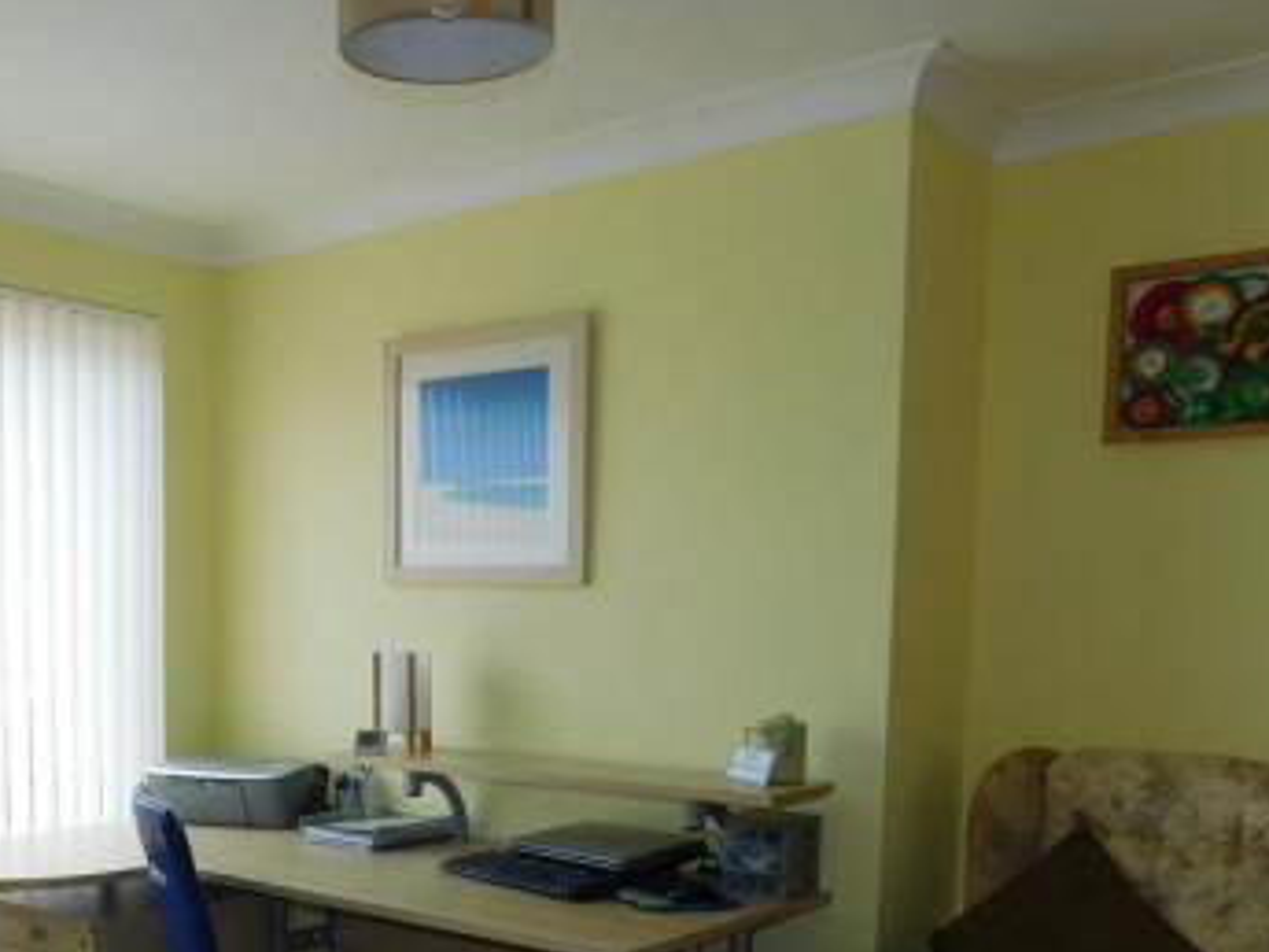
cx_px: 356
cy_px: 766
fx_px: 1430
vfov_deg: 35.6
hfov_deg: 46.5
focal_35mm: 39
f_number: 3
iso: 125
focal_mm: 4
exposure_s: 1/160
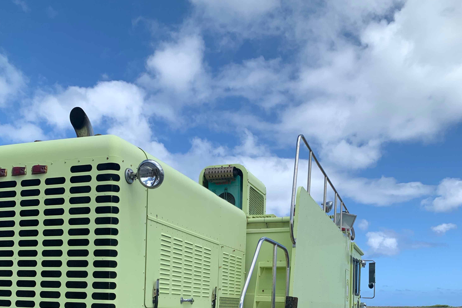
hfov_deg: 51.9
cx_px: 228
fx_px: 475
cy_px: 299
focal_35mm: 37
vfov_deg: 33.3
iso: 25
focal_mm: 4.25
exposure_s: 1/2481
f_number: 1.8
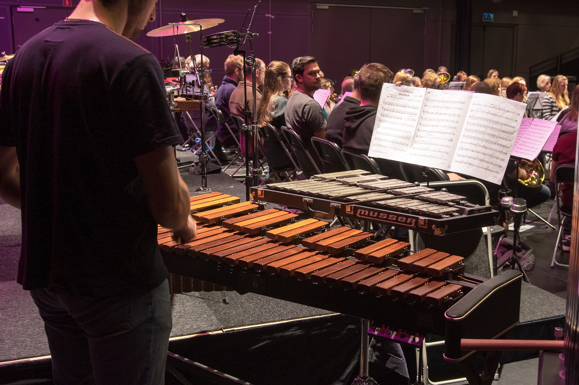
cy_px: 180
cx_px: 345
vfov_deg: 31.8
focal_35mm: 42
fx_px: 675
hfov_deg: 46.2
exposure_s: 1/25
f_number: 4
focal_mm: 21
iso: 400
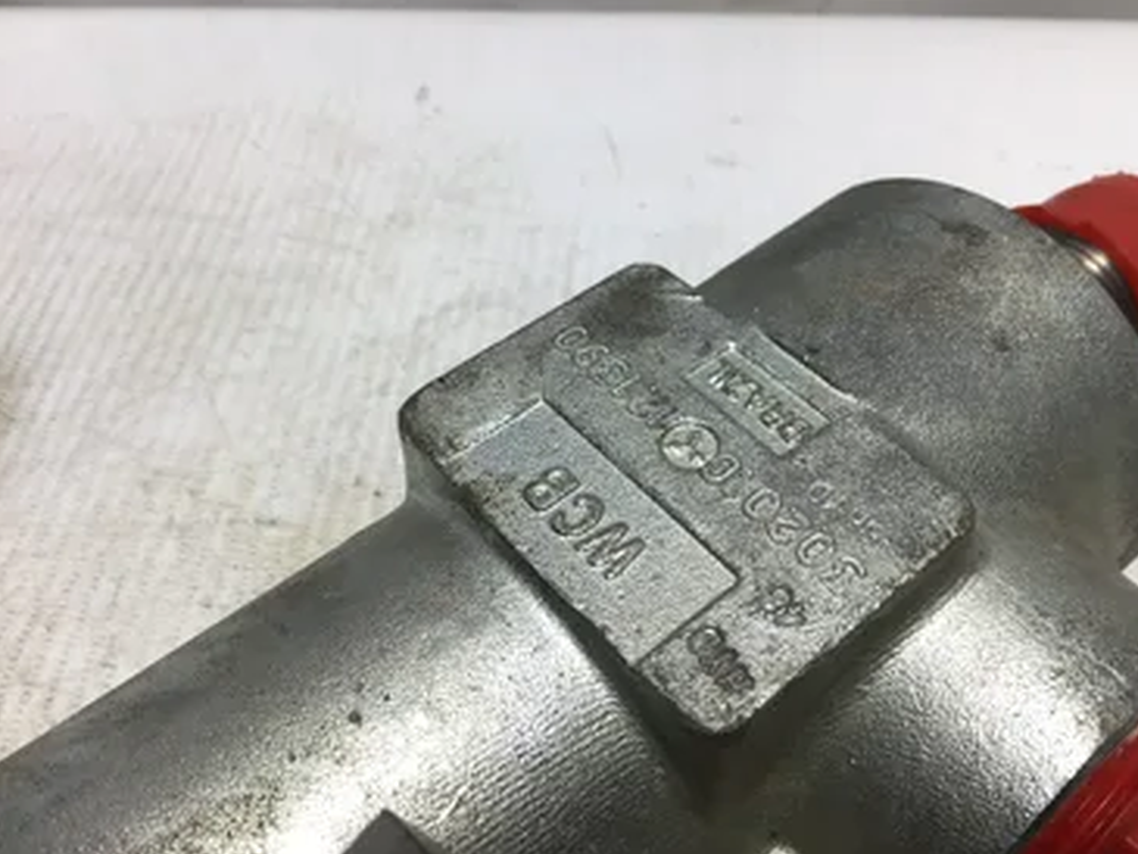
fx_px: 1118
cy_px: 405
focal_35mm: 34
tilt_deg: -49.8
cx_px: 605
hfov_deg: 53.9
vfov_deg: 41.8
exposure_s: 1/120
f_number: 2.4
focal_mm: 3.3
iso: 32
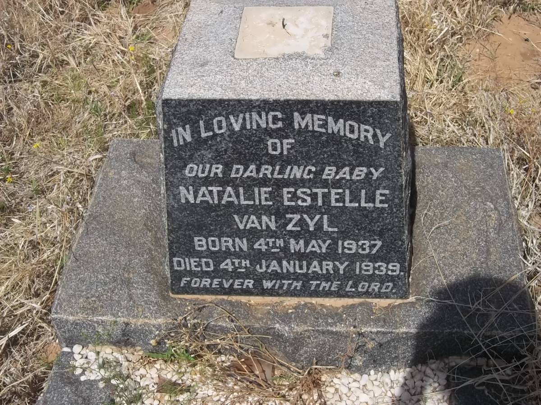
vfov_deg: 29.1
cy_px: 202
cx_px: 270
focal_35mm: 50
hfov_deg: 38.2
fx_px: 781
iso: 80
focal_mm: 8.8
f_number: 7
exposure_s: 1/400
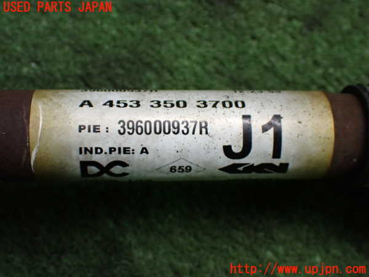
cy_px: 138
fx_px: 501
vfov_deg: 30.9
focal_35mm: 47
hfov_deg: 40.4
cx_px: 184
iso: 800
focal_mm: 8.4
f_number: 3.1
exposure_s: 1/125
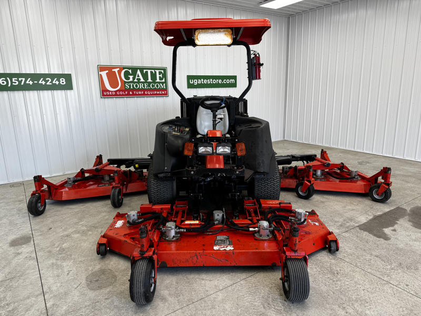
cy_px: 158
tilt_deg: -13.9
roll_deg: +0.5
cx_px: 210
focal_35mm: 24
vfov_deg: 56.8
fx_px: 292
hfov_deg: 71.6
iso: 50
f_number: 1.78
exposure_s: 1/139
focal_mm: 6.76
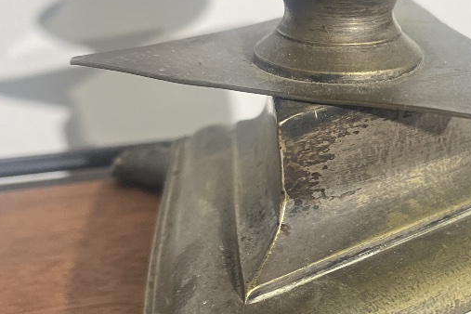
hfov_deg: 30.3
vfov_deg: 21.2
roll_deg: -1.4
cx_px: 403
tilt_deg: -28.9
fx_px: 837
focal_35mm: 64
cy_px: 210
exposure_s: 1/100
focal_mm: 5.1
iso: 125
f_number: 1.6
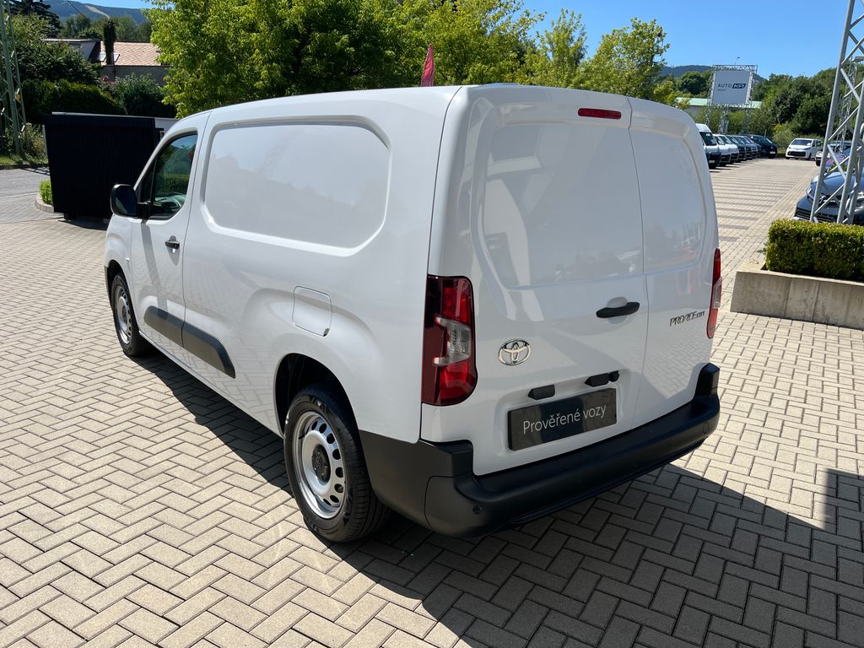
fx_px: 649
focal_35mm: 26
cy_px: 324
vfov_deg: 53.1
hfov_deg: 67.3
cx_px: 432
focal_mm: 5.1
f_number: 1.6
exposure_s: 1/3623
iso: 50
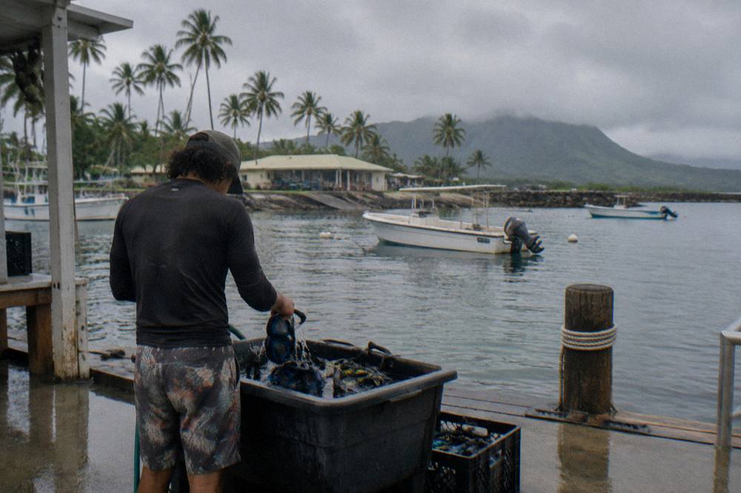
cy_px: 246
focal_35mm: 70
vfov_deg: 19.4
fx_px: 1440
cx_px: 370
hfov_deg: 28.9
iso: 200
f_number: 4
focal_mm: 70
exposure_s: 1/800
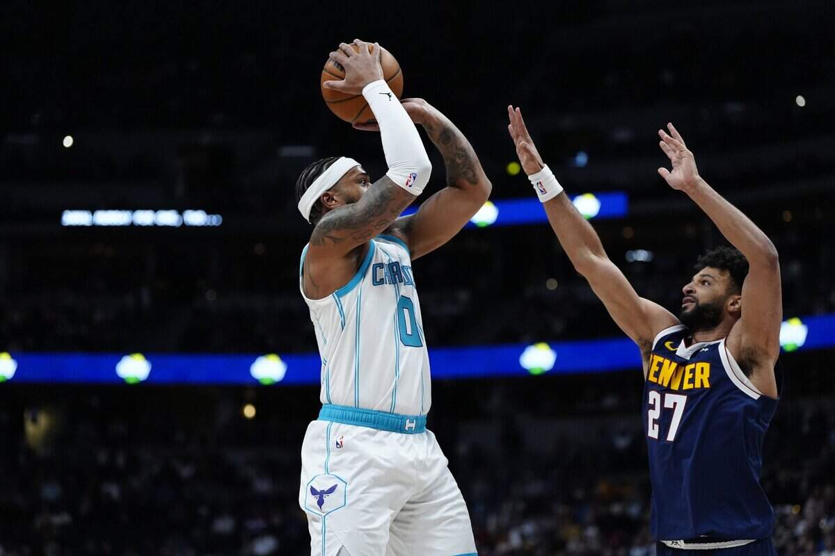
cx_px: 418
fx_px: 2319
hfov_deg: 20.4
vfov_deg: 13.7
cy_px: 278
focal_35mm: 100
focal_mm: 100
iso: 5000
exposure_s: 1/3200
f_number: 2.8
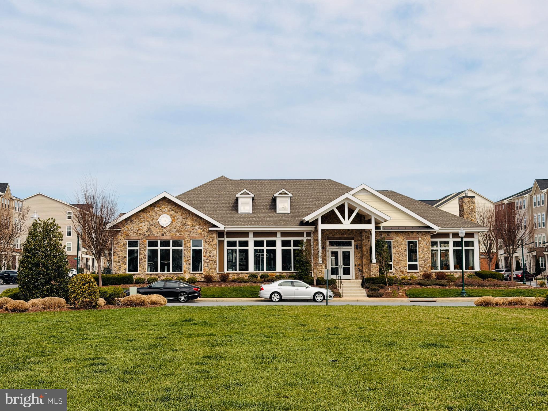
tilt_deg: +5.3
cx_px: 274
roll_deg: +0.8
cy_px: 206
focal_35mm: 48
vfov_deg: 30.3
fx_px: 760
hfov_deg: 39.7
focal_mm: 6.76
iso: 64
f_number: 1.78
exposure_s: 1/8772
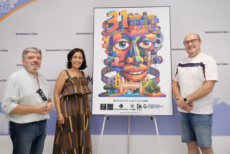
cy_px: 77
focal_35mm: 33
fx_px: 211
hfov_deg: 57.2
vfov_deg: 40.0
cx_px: 115
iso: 5000
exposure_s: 1/320
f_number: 4
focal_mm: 22.3
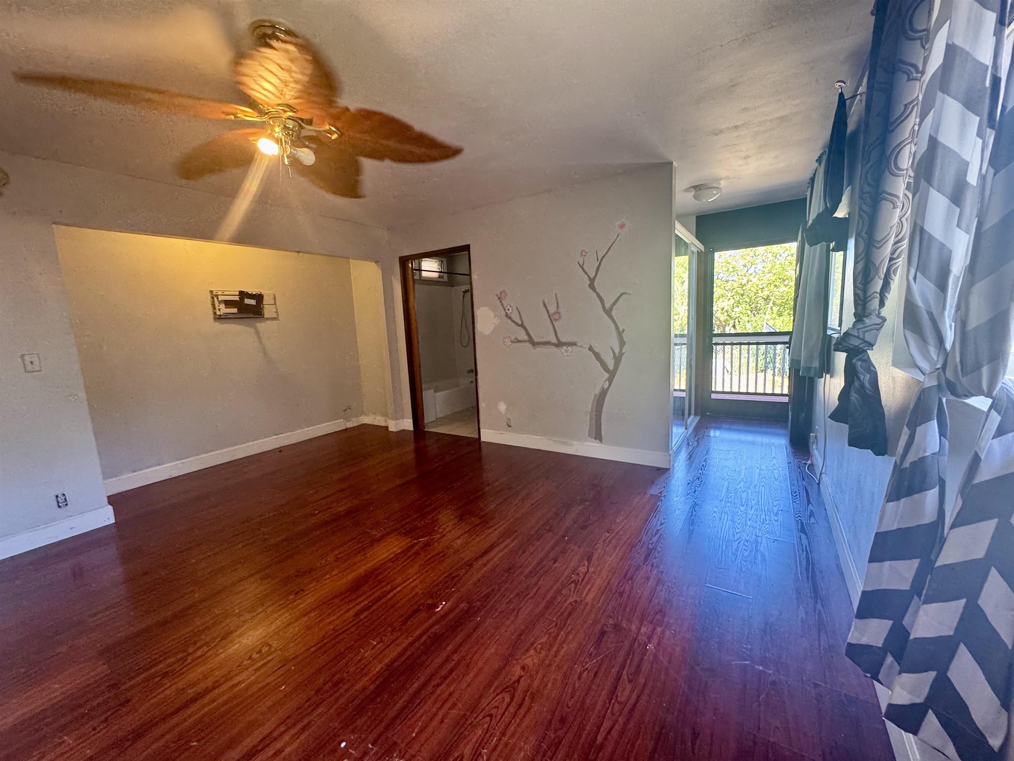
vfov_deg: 85.7
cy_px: 380
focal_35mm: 14
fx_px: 410
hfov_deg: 102.1
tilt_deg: -8.3
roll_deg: +2.4
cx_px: 507
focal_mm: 2.22
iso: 200
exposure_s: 1/60
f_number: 2.2
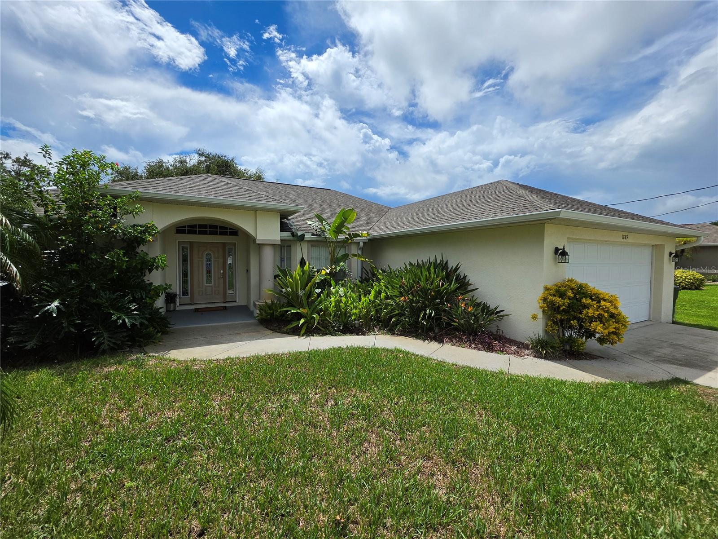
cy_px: 270
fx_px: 270
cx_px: 359
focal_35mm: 13
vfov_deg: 89.9
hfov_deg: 106.2
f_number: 1.9
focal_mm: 2.2
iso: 32
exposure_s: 1/4123
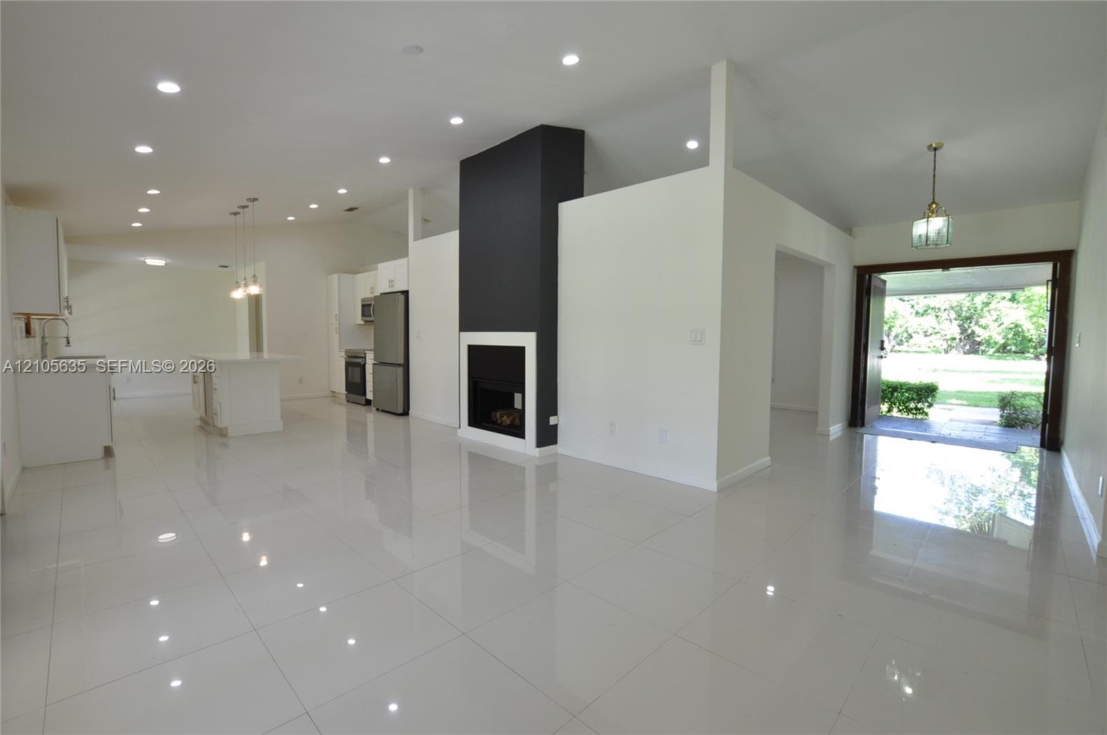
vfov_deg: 77.2
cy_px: 368
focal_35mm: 15
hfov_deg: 100.5
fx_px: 461
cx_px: 554
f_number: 8
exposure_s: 1/30
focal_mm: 10
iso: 400
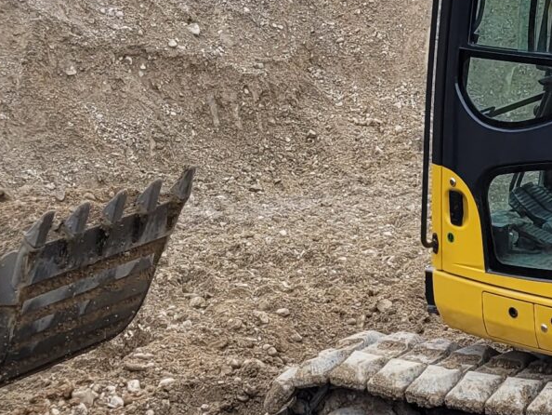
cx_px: 407
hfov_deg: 17.5
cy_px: 180
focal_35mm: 112
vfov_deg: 13.2
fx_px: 1787
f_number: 1.8
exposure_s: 1/568
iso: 40
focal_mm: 5.4
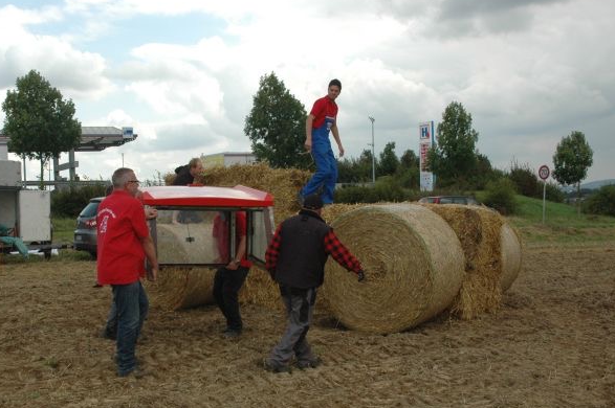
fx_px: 768
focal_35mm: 45
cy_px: 264
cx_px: 224
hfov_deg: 43.2
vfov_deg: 29.6
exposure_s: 1/320
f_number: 9
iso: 400
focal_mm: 22
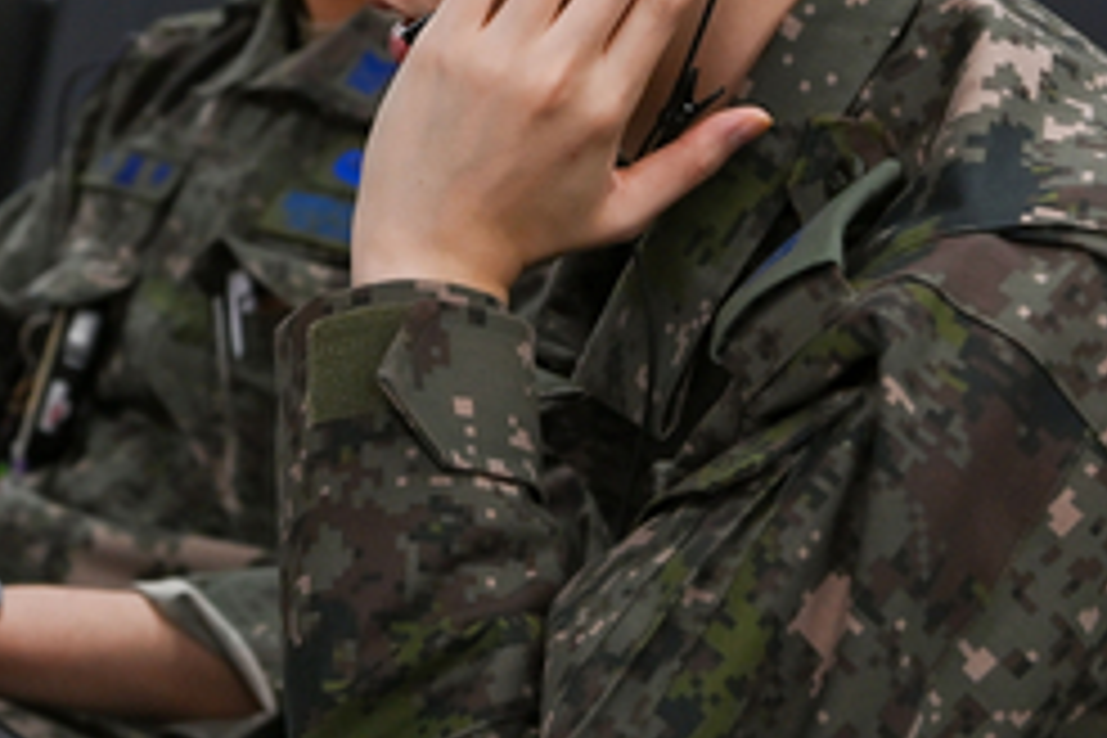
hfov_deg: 20.2
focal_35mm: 100
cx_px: 230
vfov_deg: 13.6
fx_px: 3075
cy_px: 110
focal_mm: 44
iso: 1600
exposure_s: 1/60
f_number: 3.5
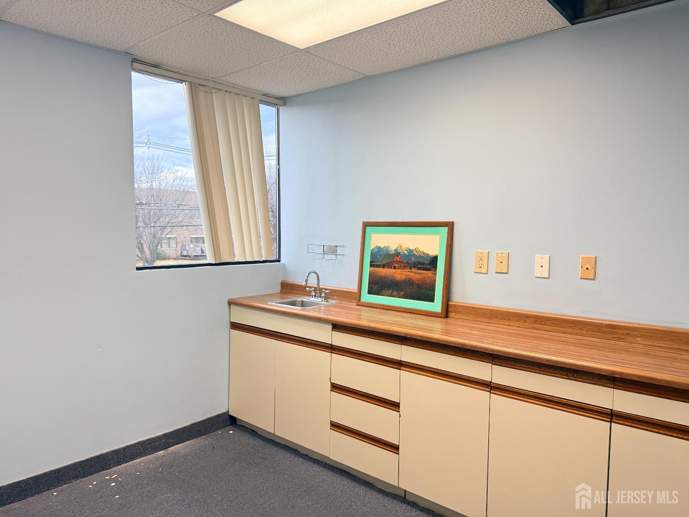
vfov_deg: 56.8
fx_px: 478
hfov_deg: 71.6
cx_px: 344
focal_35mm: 24
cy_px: 258
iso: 250
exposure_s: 1/122
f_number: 1.78
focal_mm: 6.76
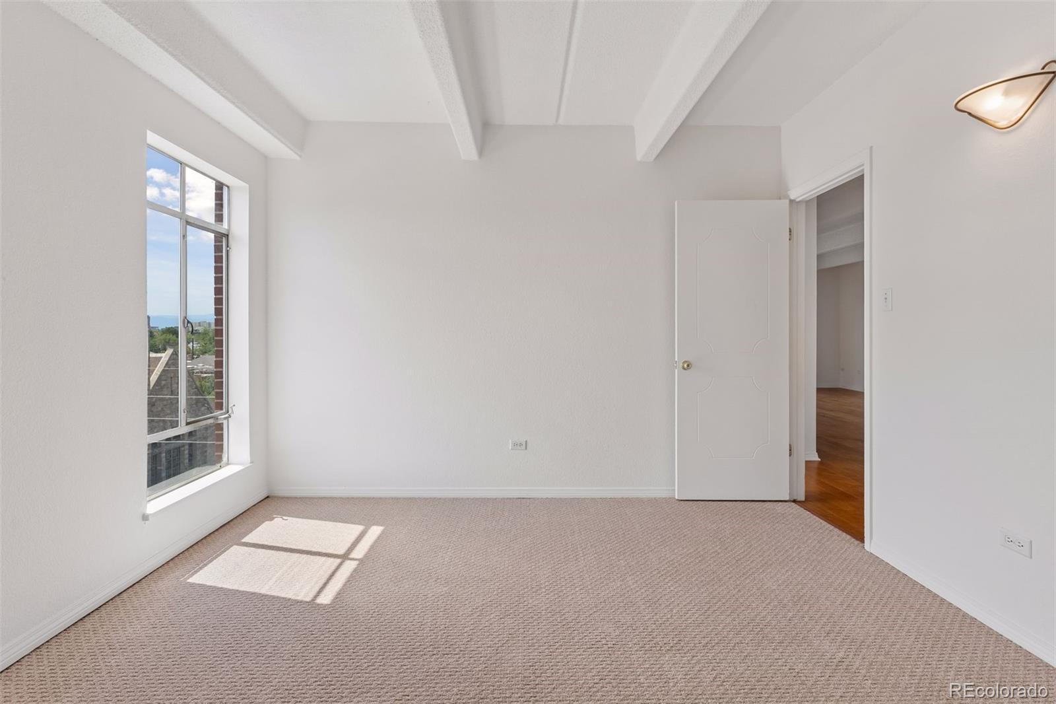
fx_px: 499
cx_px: 528
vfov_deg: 70.4
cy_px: 352
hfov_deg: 93.3
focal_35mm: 17
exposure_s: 1/200
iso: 400
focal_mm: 17
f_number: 8
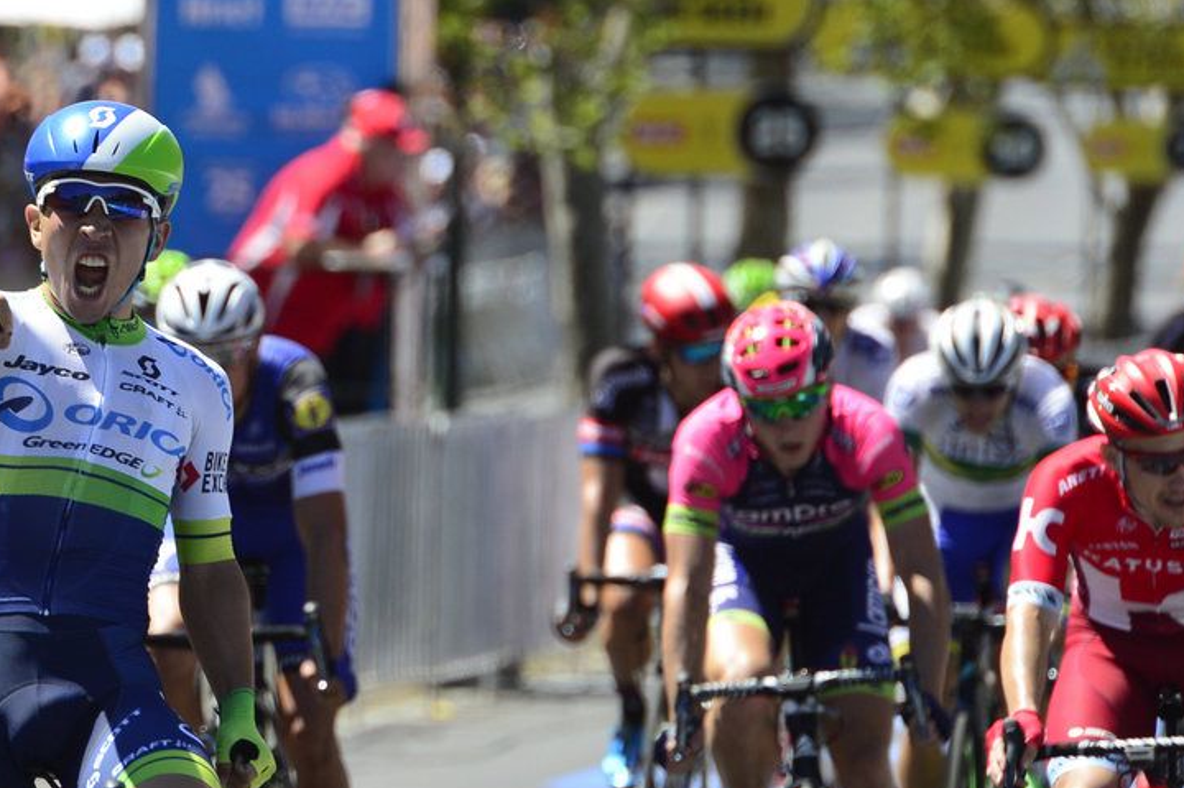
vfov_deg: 2.1
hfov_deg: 3.1
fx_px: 21921
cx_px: 234
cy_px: 443
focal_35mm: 667
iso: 800
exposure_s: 1/1000
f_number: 8
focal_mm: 400
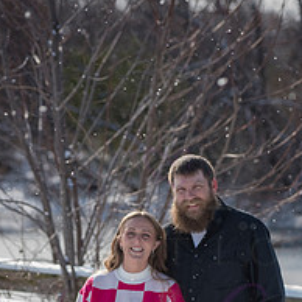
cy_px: 307
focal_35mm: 207
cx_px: 174
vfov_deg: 8.4
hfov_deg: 8.5
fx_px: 2043
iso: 640
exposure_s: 1/2000
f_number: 4.5
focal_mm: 105
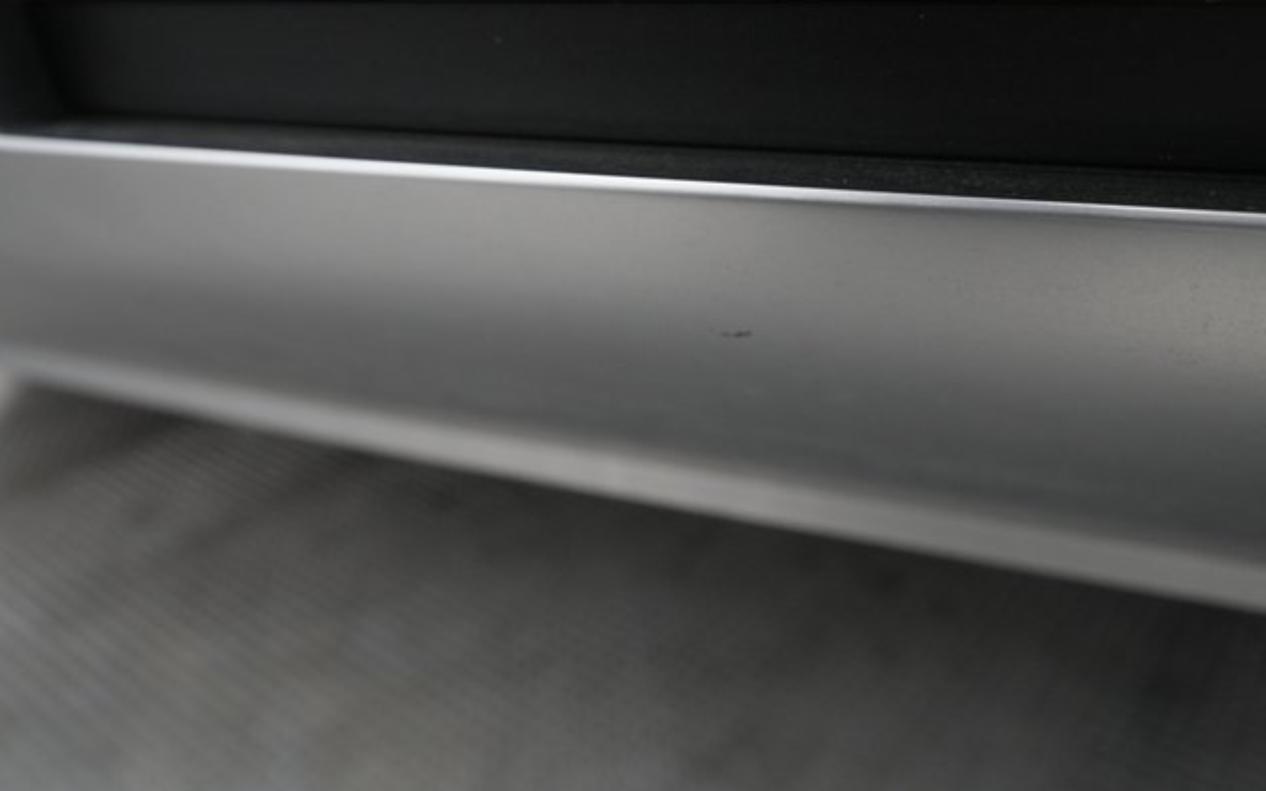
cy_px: 376
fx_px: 1000
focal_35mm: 29
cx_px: 626
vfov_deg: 43.1
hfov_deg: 64.6
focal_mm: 28
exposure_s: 1/100
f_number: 5.6
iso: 4000
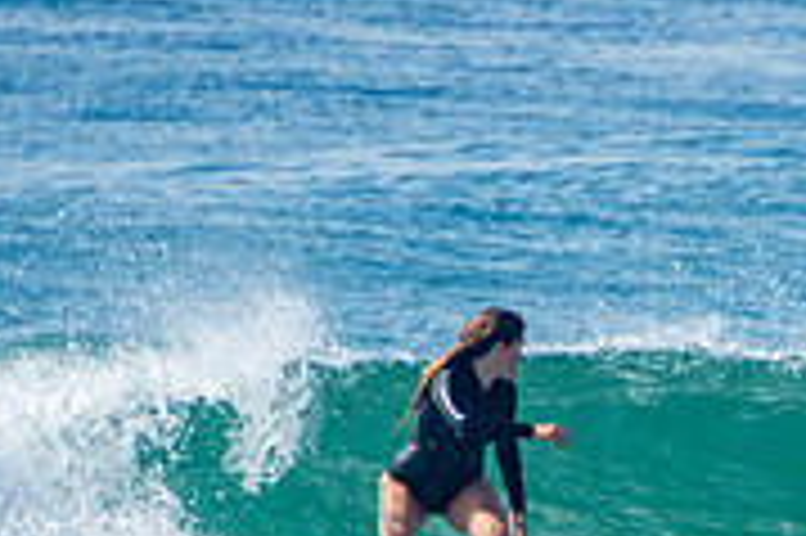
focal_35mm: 1944
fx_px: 43483
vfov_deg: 0.7
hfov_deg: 1.1
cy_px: 673
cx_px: 752
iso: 280
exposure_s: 1/1250
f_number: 5.6
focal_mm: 400
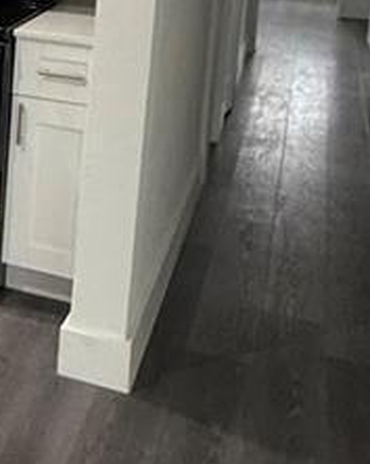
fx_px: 1015
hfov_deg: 17.0
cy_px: -17
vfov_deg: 24.4
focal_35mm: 74
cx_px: -295
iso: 200
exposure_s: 1/60
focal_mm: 2.22
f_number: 2.2
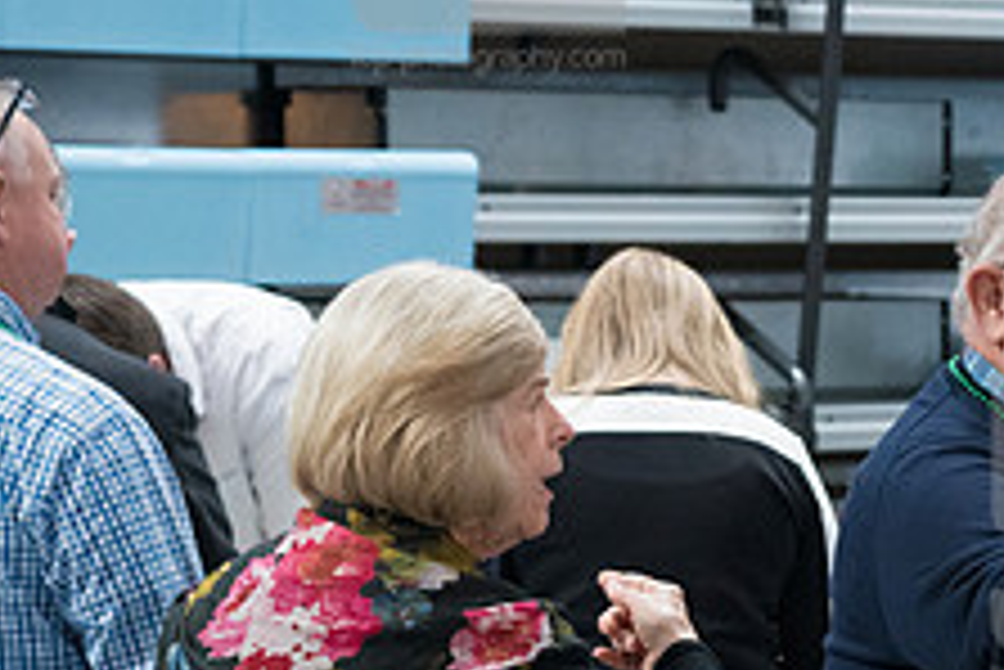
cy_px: 533
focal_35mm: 203
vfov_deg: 6.8
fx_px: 5665
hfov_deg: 10.0
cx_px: 1130
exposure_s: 1/250
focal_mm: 78
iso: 4000
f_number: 5.6
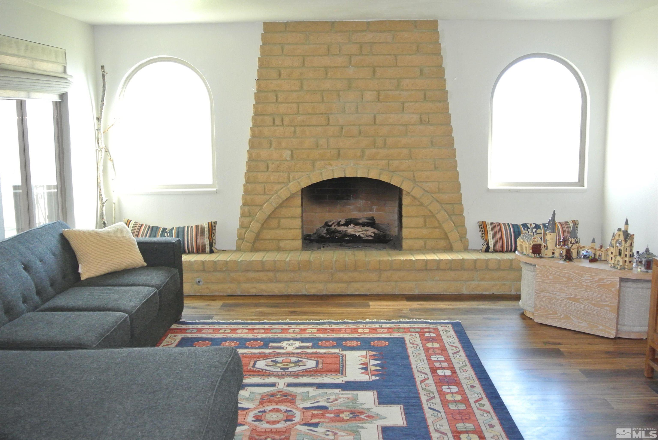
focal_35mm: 39
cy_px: 220
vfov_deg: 34.3
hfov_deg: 49.5
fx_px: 714
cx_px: 329
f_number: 4
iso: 900
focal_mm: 14.5
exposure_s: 1/60
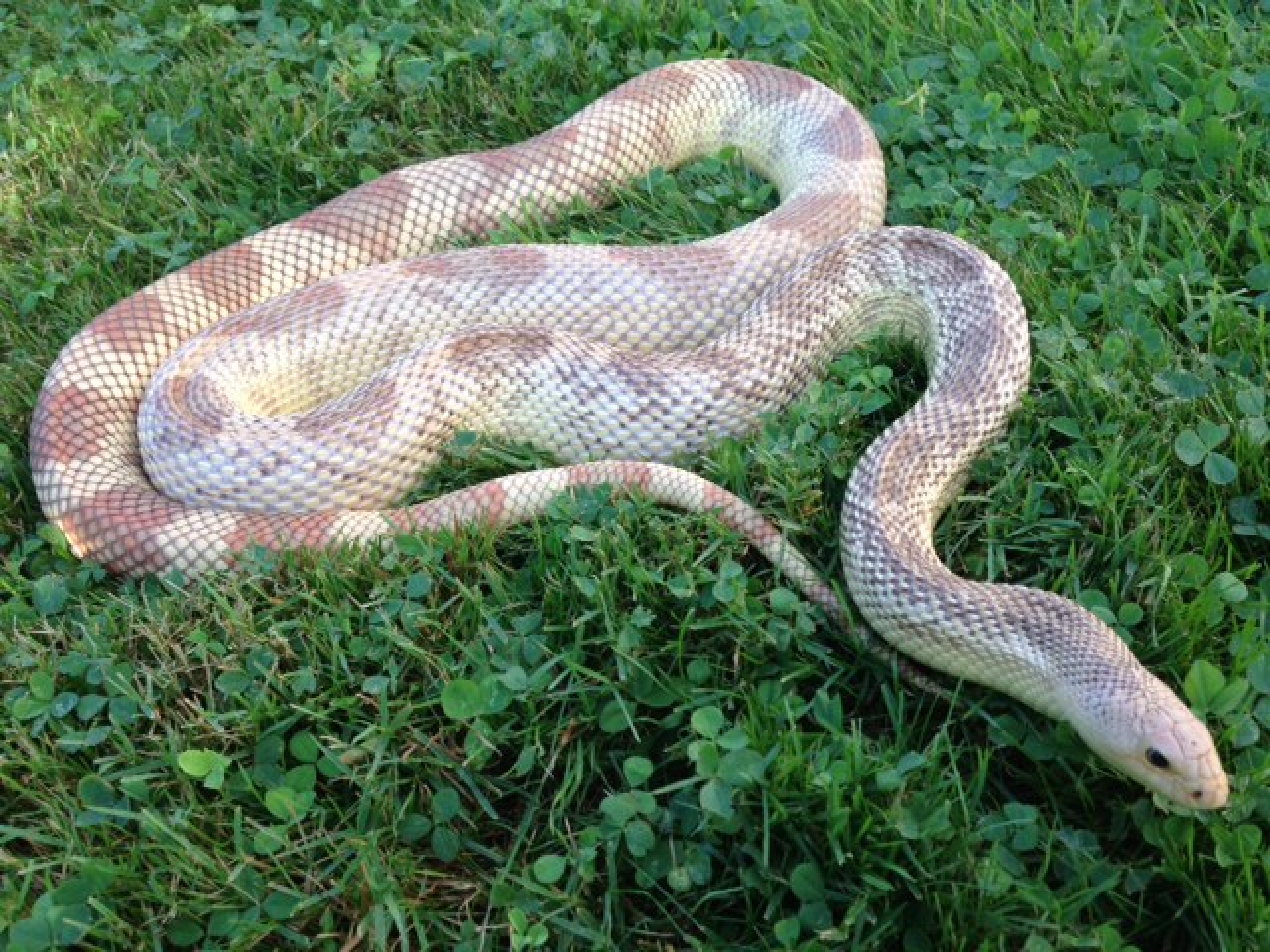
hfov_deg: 55.4
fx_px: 1211
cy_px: 476
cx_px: 635
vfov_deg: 42.9
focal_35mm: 33
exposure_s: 1/122
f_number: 2.4
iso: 50
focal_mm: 4.13
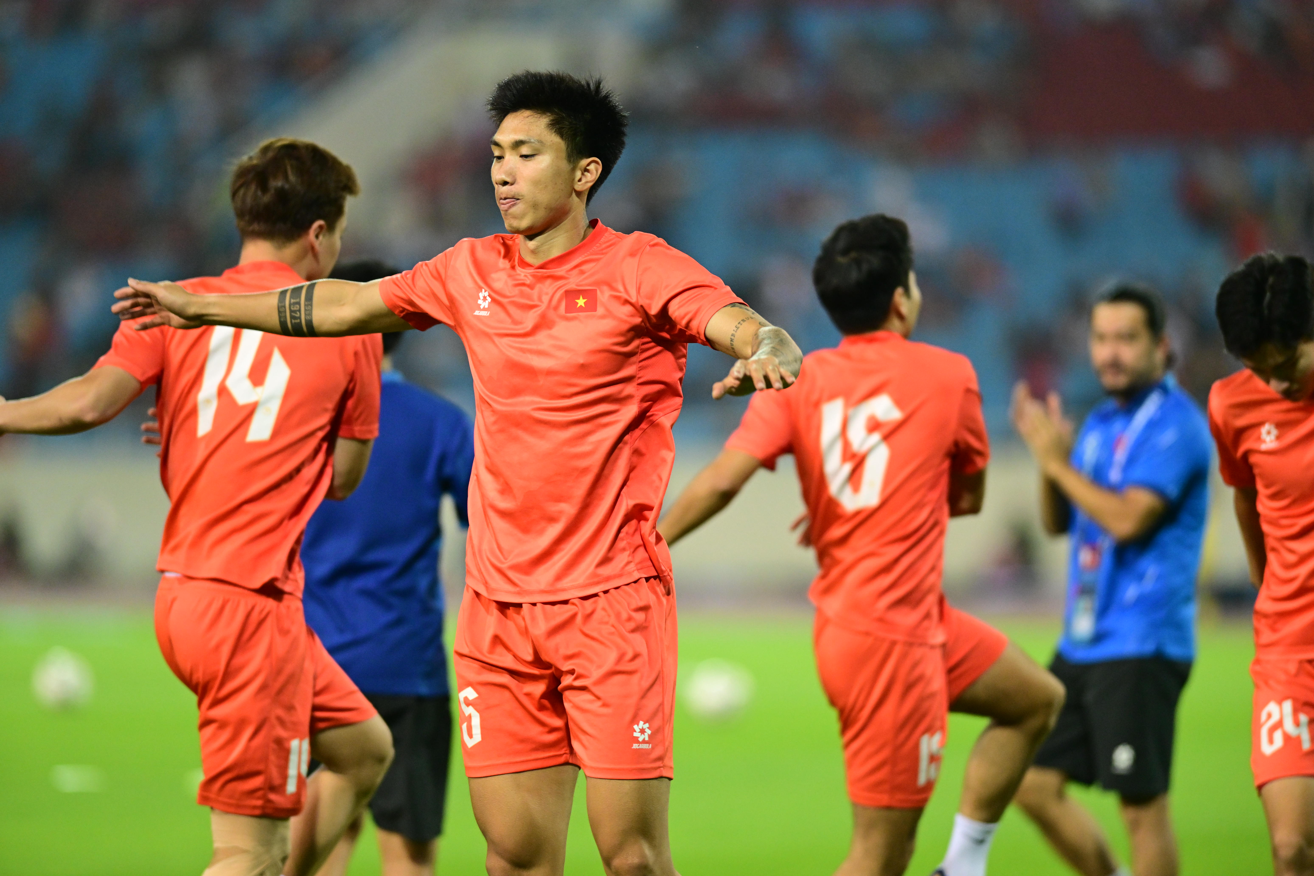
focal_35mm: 300
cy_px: 438
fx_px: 10949
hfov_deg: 6.9
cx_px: 657
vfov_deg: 4.6
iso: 3200
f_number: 2.8
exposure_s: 1/1000
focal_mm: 300
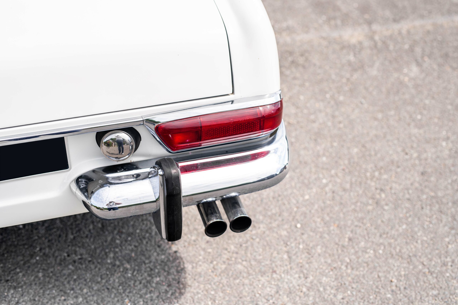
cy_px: 152
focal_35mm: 50
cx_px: 229
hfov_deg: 39.6
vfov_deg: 27.0
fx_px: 636
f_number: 3.2
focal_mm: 50
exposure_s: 1/500
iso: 100
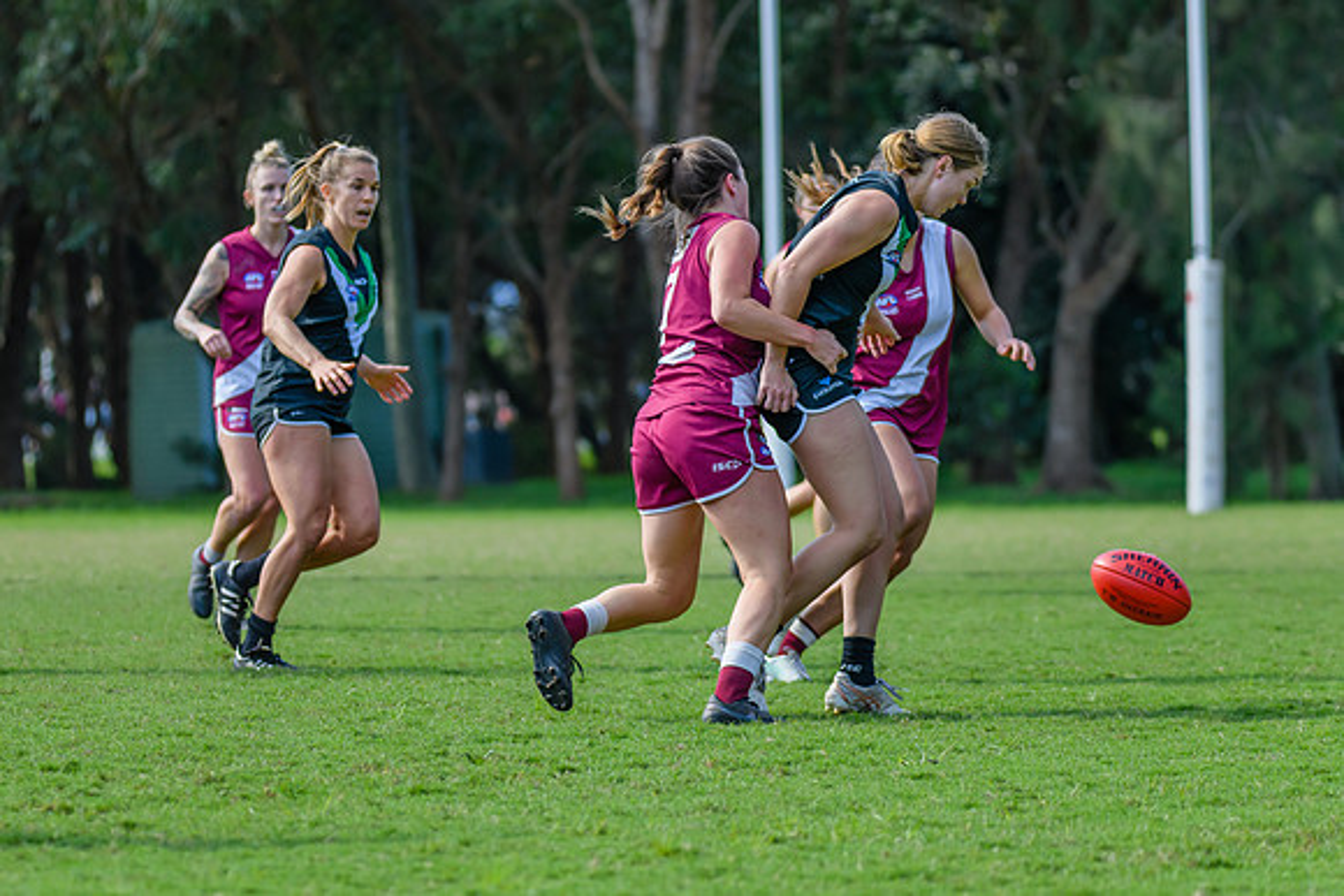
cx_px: 621
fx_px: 8647
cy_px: 495
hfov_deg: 8.9
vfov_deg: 5.9
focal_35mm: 232
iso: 800
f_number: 4.5
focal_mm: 170
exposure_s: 1/1250
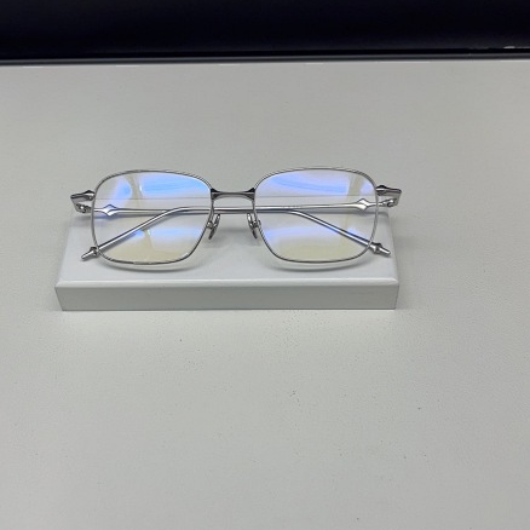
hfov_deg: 39.9
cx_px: 228
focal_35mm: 42
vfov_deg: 40.0
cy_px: 286
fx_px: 728
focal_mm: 5.96
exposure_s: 1/180
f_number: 1.6
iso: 40
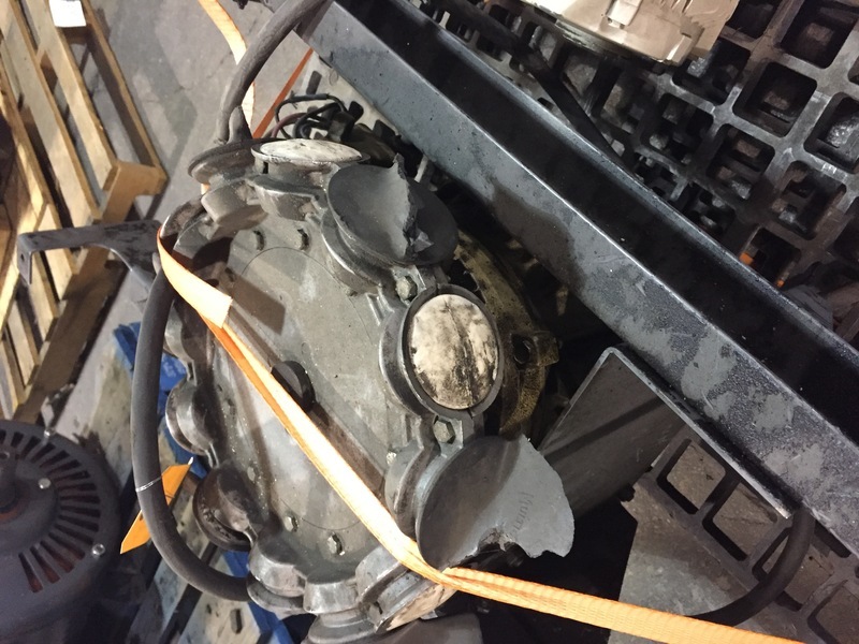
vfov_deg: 48.2
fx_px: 720
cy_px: 322
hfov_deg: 61.7
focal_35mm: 29
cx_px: 430
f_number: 2.2
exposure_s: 1/15
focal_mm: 4.15
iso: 320
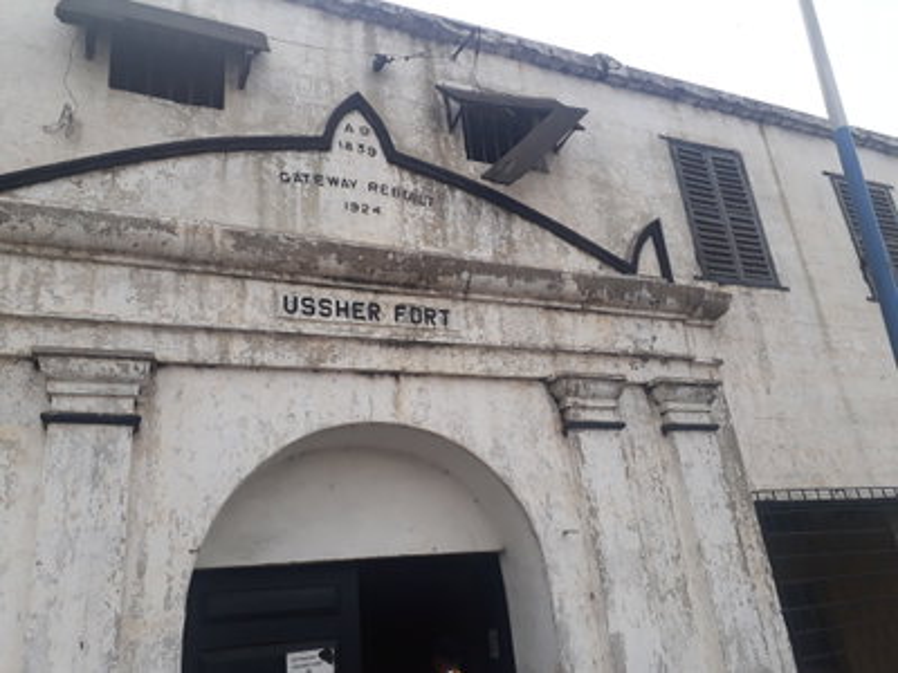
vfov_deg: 51.4
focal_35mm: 27
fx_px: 700
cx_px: 449
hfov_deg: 65.3
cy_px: 336
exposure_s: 1/781
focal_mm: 3.6
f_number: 1.9
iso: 40
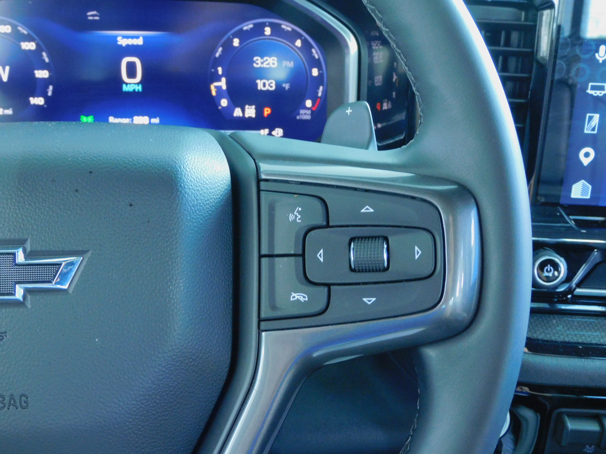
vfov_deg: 36.0
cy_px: 227
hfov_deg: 46.8
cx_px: 303
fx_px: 700
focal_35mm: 40
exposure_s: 1/8
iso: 400
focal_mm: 7.2
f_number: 3.8
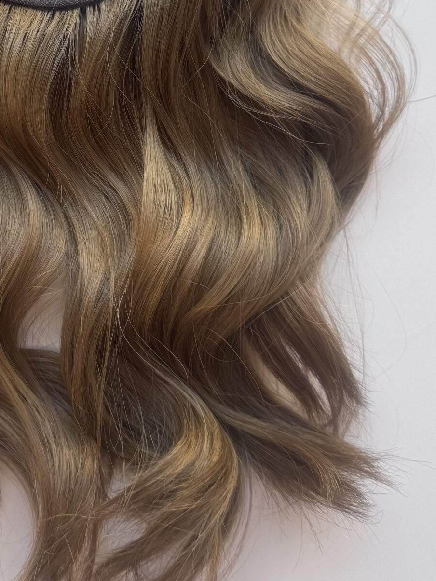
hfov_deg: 28.0
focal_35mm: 51
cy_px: 128
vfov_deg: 36.4
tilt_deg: -85.1
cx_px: 90
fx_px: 856
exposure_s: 1/121
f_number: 1.78
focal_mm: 6.76
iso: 80
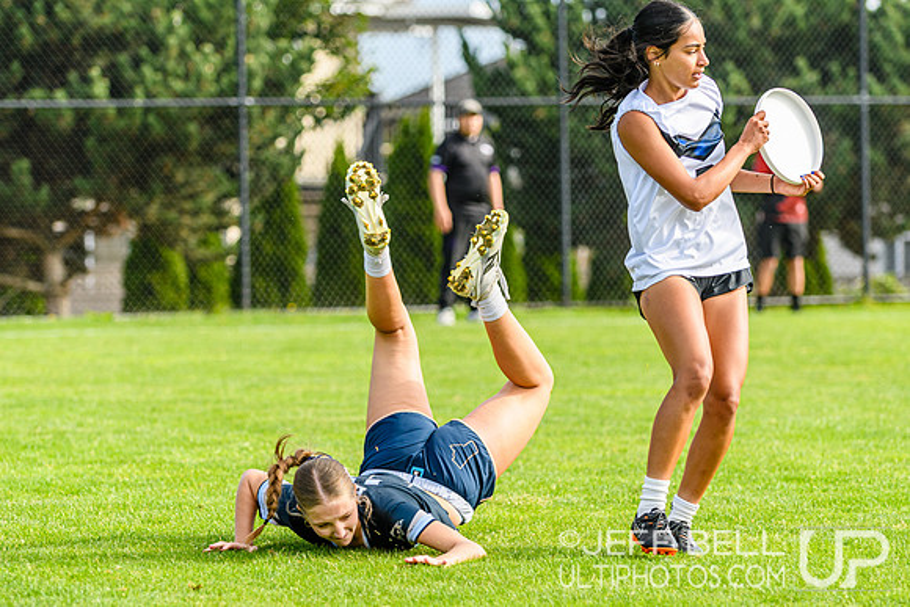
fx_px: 4740
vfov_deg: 7.3
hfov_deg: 11.0
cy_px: 304
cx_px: 455
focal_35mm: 188
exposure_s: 1/1250
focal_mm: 125
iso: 100
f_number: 3.2
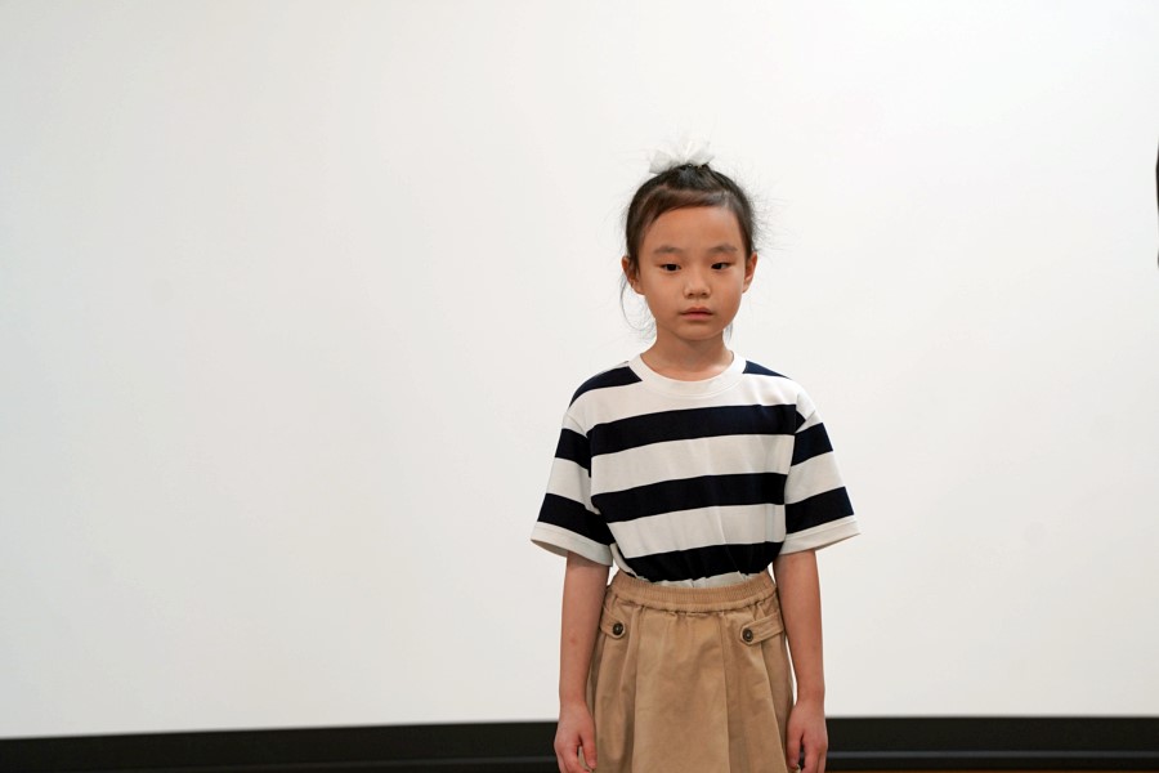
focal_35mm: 200
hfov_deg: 10.3
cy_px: 386
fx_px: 6438
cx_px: 580
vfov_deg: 6.9
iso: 1250
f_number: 4
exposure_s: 1/250
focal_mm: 200
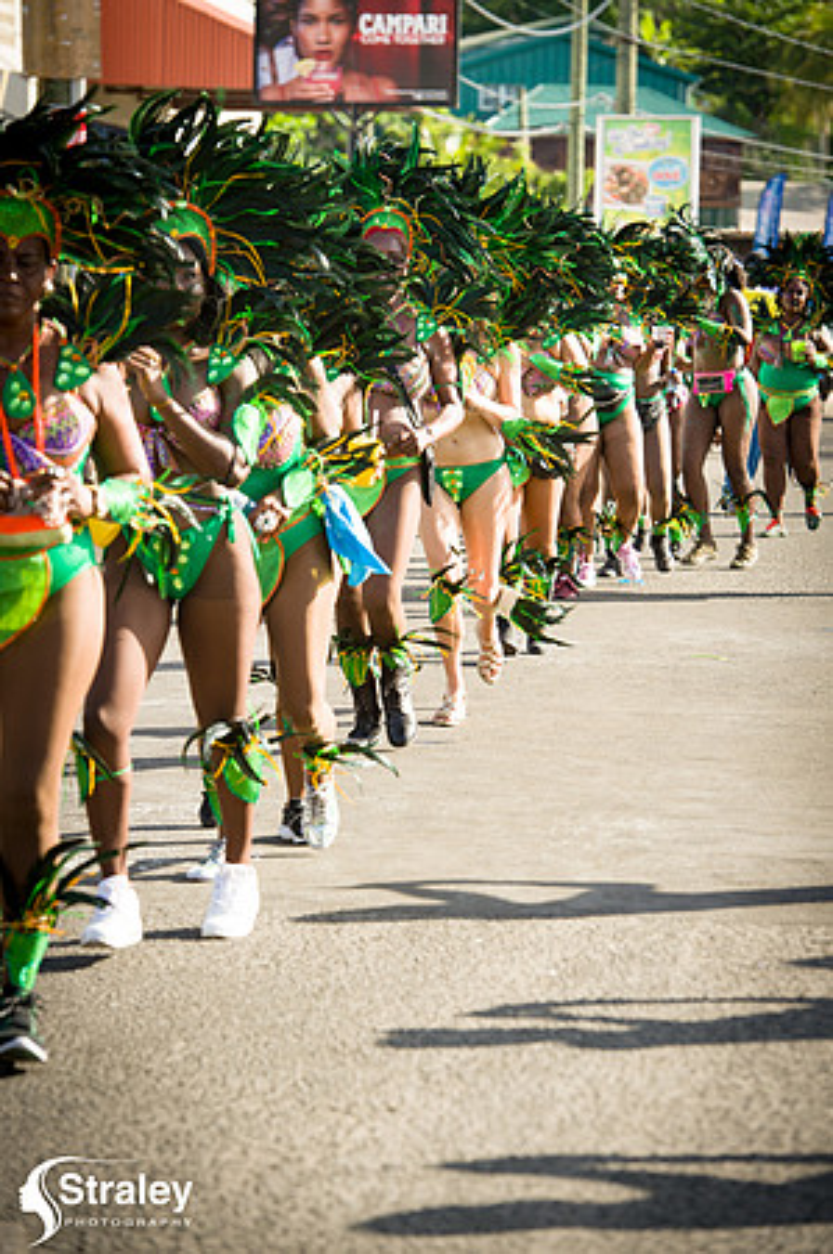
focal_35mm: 130
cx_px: 416
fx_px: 4522
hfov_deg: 10.5
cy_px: 627
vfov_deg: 15.8
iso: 100
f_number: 6.3
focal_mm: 130
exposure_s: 1/200
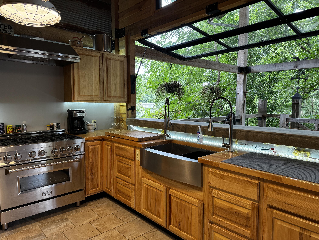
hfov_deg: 71.6
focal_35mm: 24
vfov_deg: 56.8
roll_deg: -0.2
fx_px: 221
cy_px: 120
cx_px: 160
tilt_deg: -4.9
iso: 125
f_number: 1.78
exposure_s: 1/60
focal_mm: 6.76
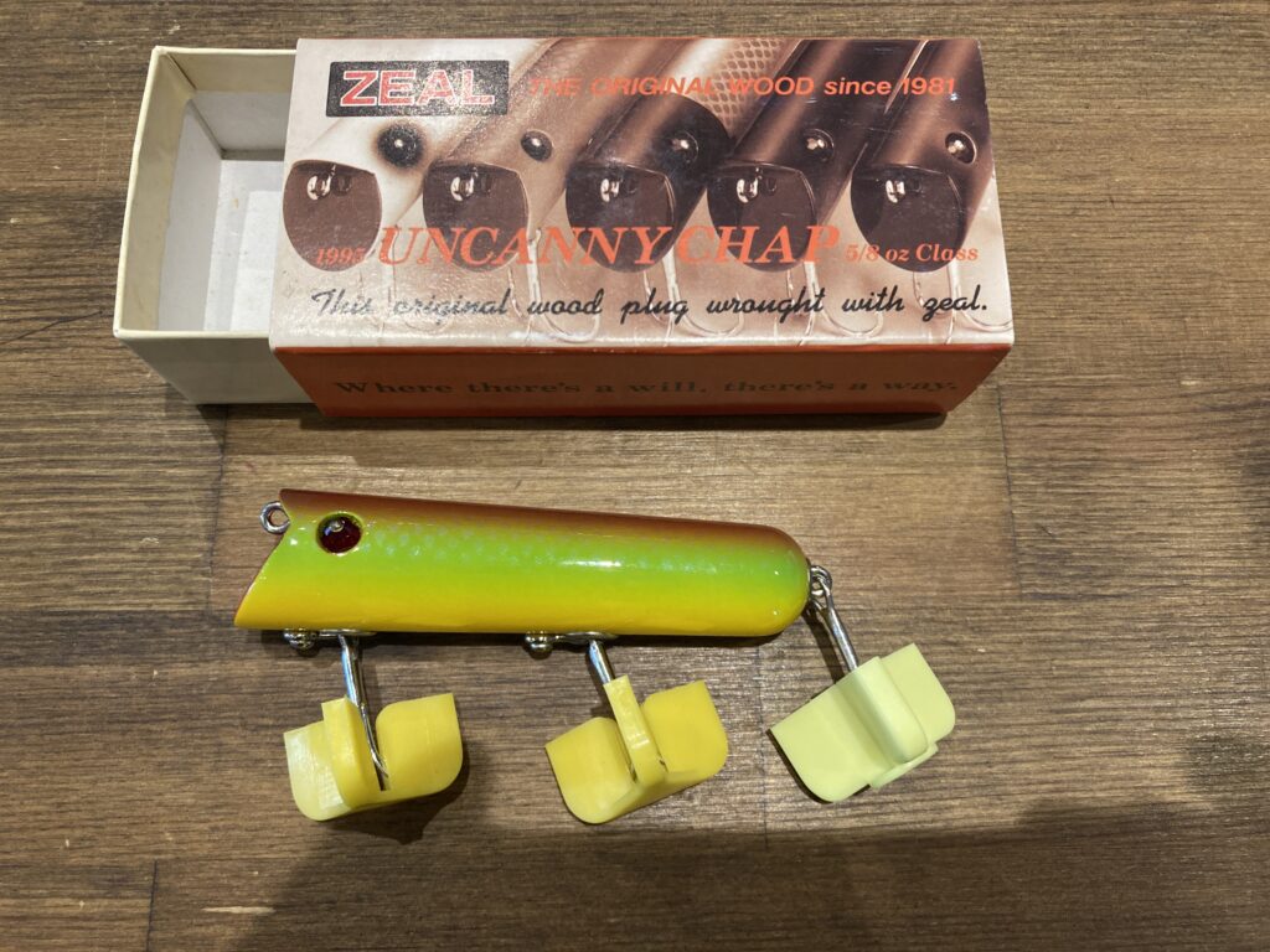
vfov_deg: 49.7
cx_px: 635
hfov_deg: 63.4
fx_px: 1027
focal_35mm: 28
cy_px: 476
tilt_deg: -74.5
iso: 125
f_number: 1.8
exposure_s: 1/50
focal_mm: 3.99
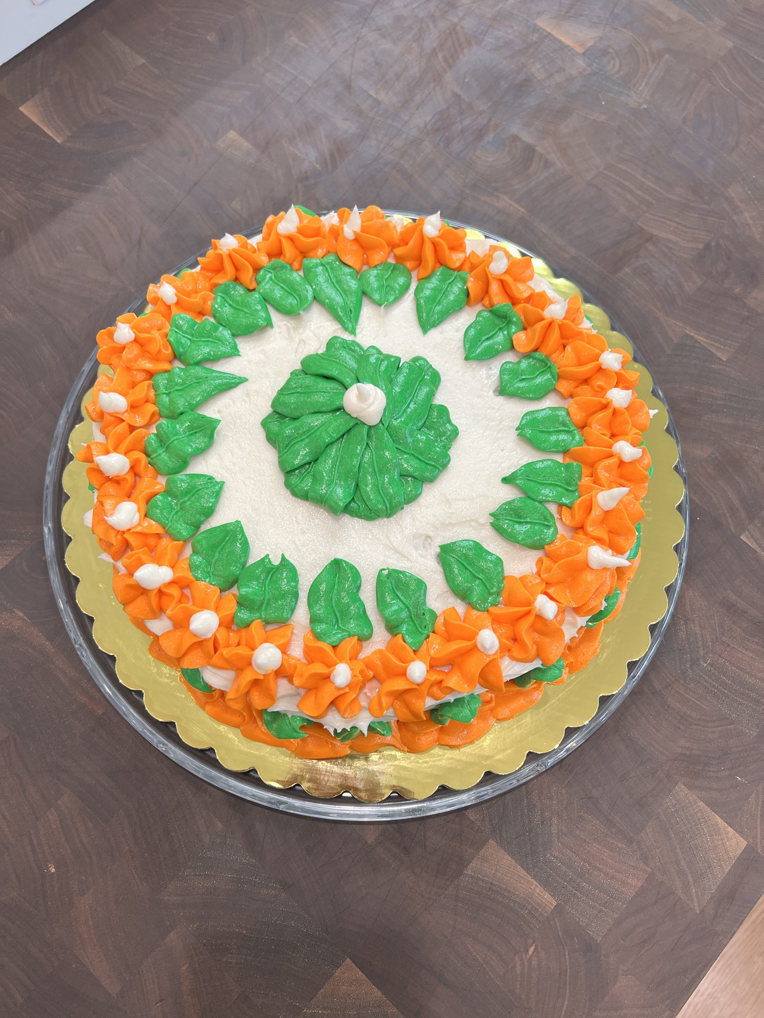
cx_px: 382
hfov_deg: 53.1
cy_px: 509
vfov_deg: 67.3
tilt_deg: -71.7
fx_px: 765
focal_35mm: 26
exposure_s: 1/120
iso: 80
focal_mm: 5.7
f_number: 1.5
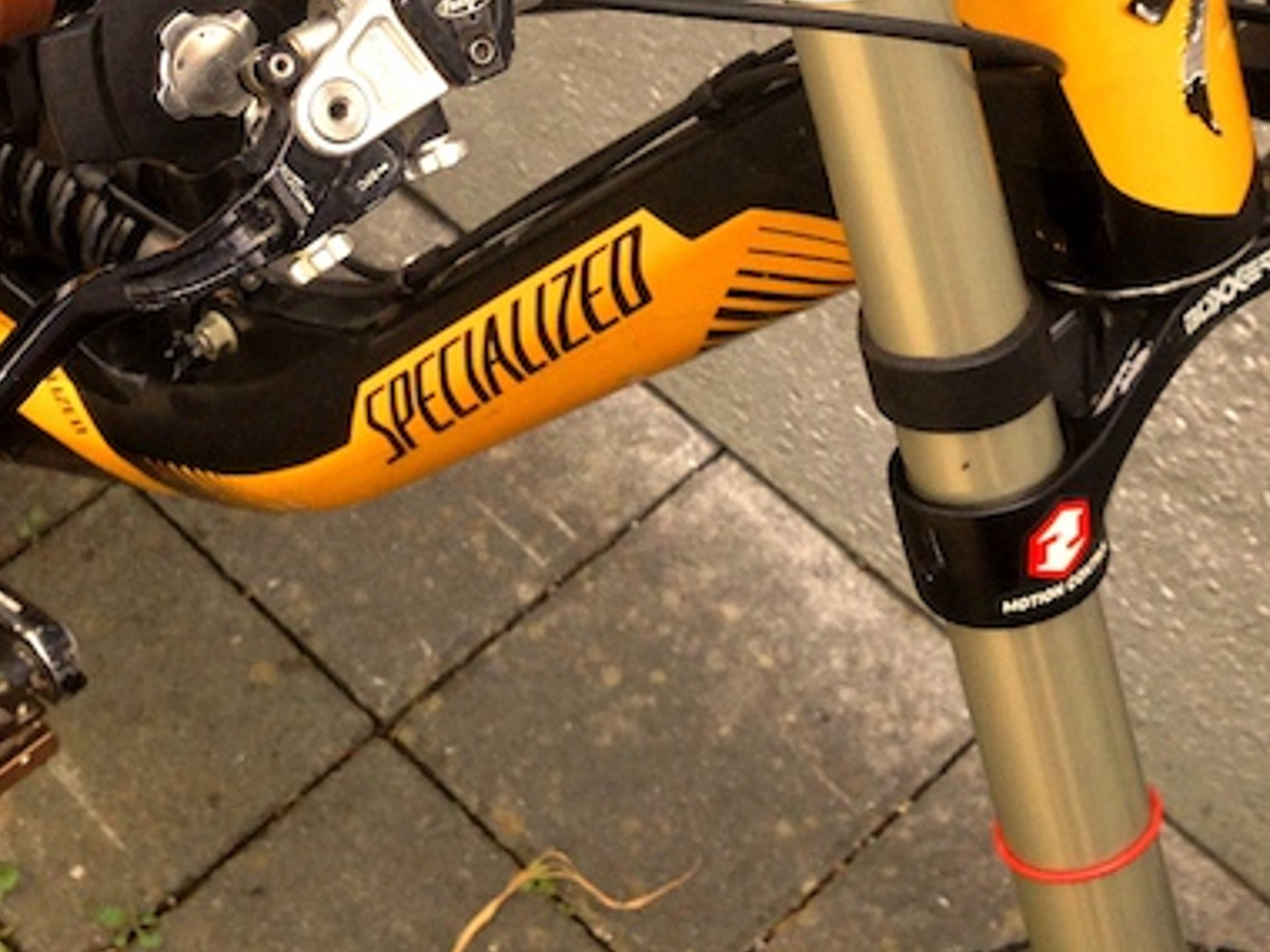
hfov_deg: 22.0
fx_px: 3265
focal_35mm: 89
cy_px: -224
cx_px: 535
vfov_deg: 15.9
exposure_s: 1/361
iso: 50
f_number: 2.4
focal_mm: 4.12
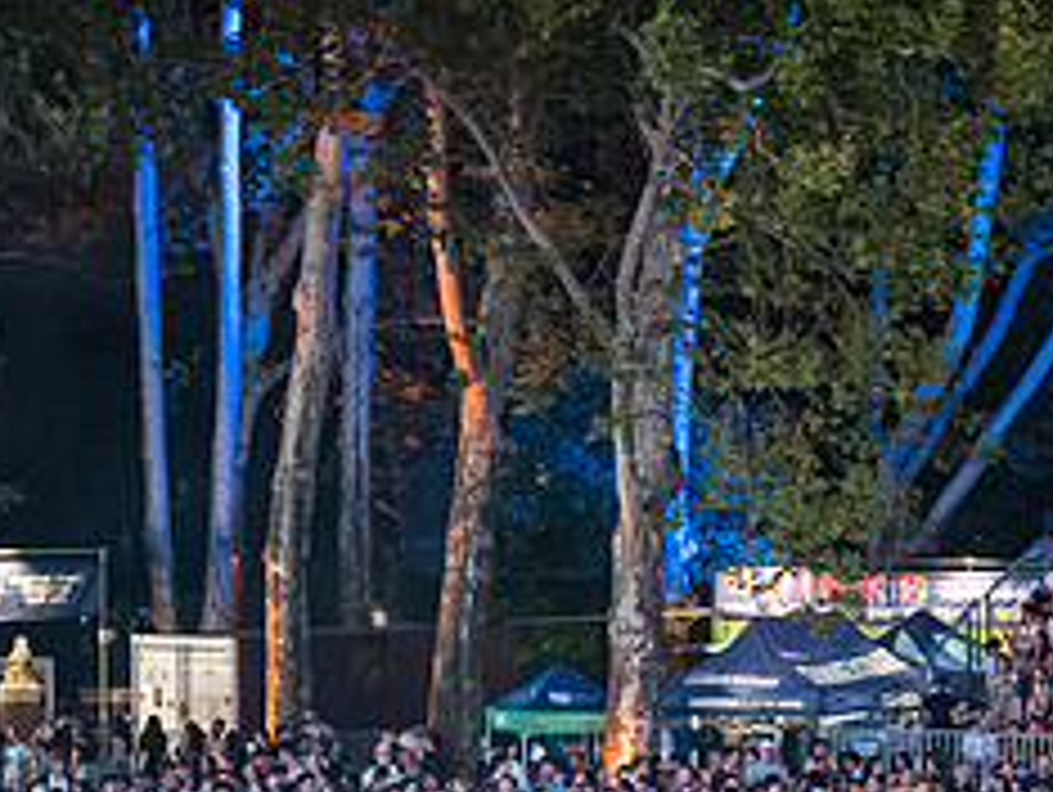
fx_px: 4354
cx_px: 954
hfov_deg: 13.7
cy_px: 826
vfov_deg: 10.3
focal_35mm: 143
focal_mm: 60
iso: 10000
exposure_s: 1/125
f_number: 2.8
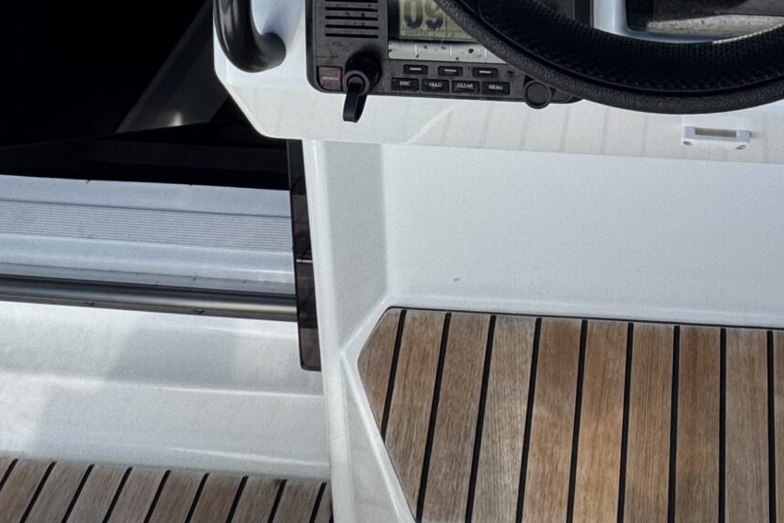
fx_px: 958
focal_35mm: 44
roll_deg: +2.4
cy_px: -514
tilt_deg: -16.3
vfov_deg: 19.1
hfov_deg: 41.7
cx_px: 670
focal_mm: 2.22
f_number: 2.2
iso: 50
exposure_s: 1/636
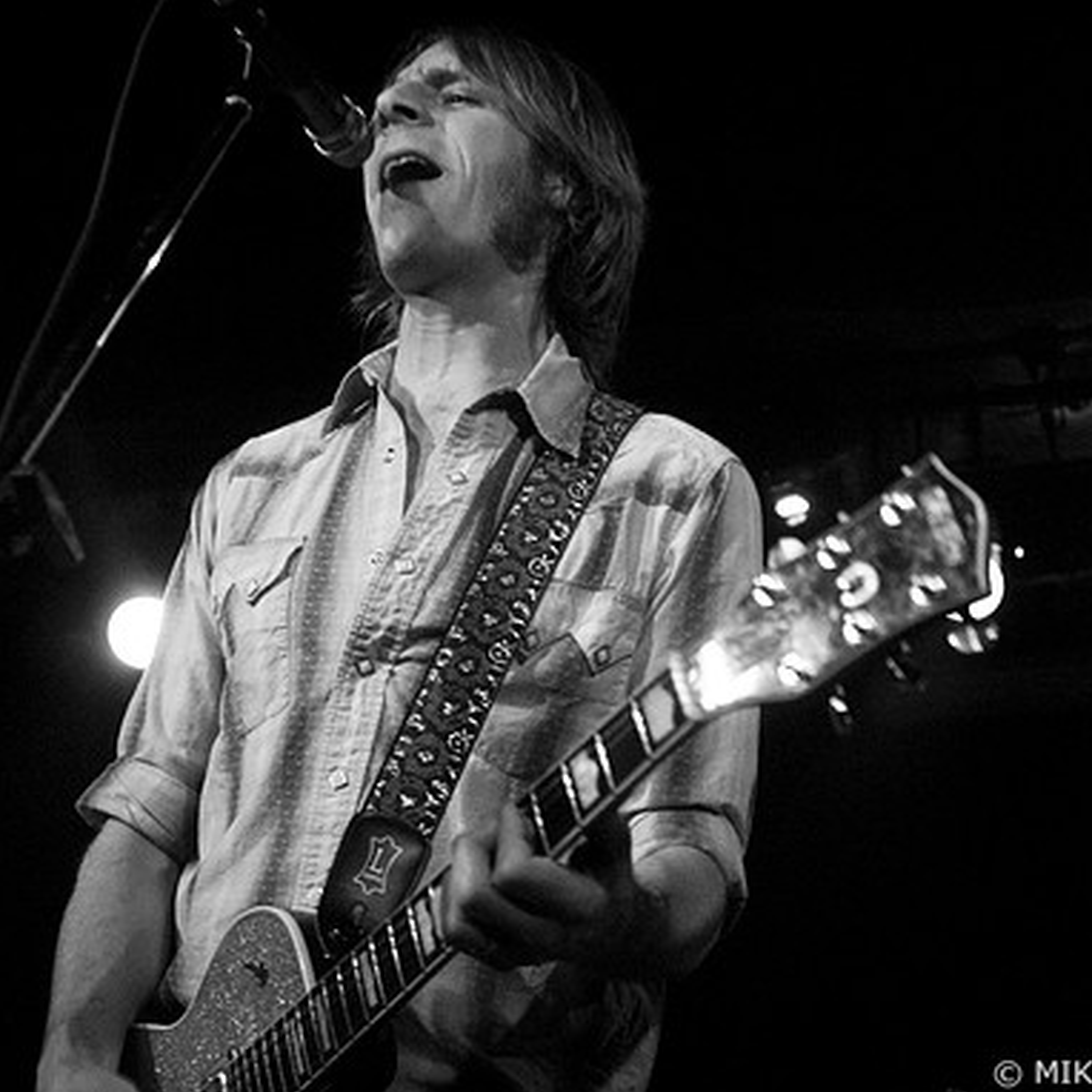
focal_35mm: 68
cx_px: 800
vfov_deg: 25.5
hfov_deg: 25.2
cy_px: 546
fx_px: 2414
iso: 800
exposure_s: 1/80
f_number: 3.2
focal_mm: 35
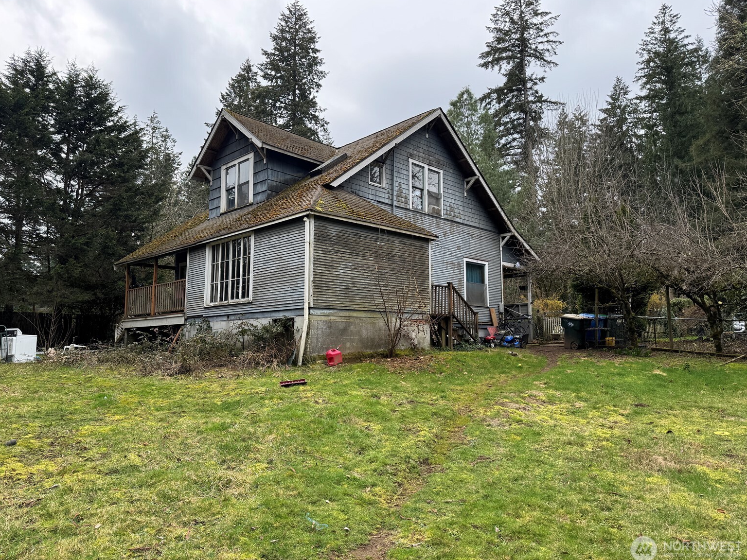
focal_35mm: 25
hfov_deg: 69.4
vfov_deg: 54.9
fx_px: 539
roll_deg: -0.3
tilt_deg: +5.9
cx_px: 368
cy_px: 277
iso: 80
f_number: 1.78
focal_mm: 6.76
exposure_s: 1/1026
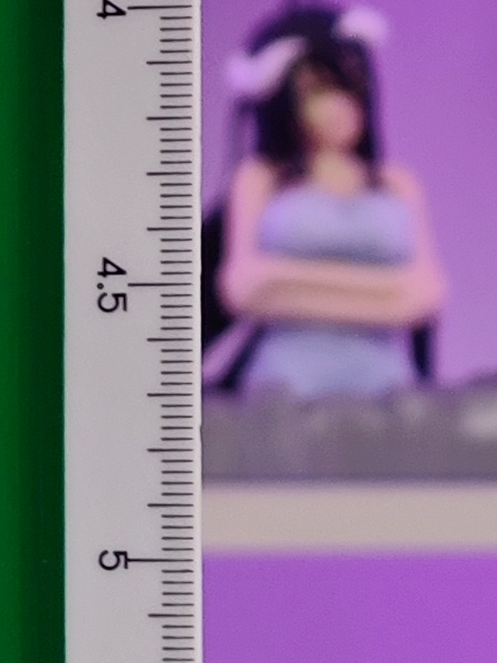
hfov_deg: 3.4
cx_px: -697
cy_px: 537
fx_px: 8257
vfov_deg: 4.6
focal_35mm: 431
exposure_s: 1/19.5
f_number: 2.4
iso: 400
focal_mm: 7.48
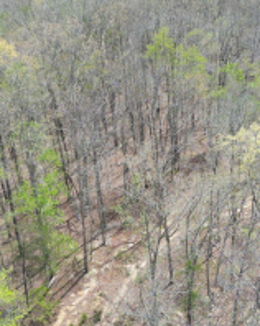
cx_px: 218
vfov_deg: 24.1
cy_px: 212
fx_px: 761
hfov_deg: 19.1
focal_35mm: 79
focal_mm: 6.72
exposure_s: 1/1000
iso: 100
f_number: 1.7
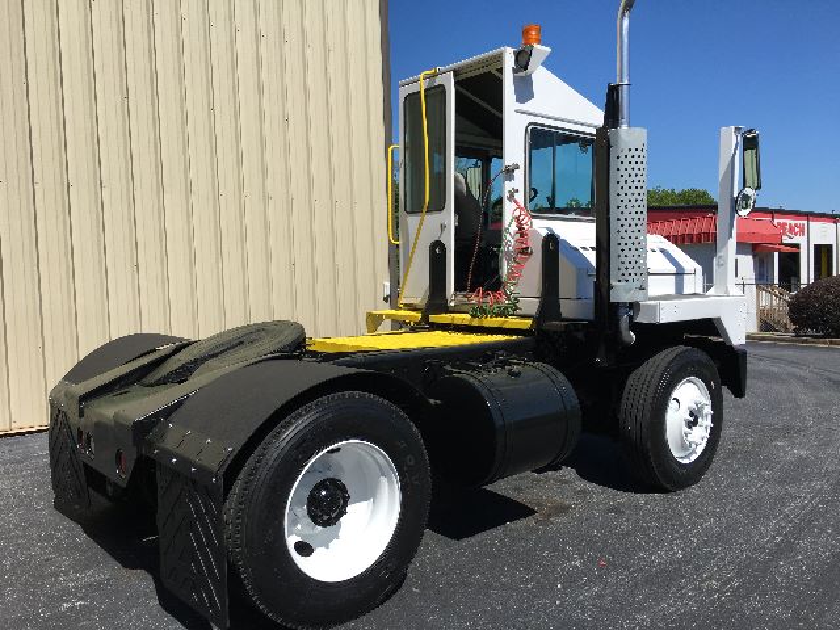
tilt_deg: -1.1
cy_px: 315
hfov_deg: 61.7
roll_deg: +3.7
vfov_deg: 48.2
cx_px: 420
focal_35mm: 29
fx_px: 704
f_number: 2.2
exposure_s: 1/1923
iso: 25
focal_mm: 4.15
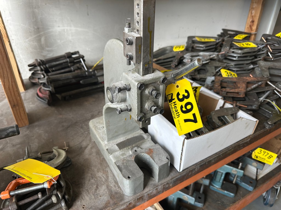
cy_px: 105
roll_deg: -0.5
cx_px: 140
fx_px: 195
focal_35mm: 24
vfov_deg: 56.8
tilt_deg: -30.0
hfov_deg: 71.6
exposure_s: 1/121
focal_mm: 6.86
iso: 80
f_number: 1.78
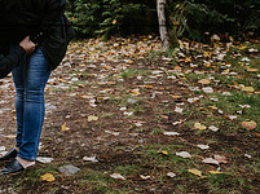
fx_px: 607
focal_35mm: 81
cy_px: 22
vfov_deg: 17.9
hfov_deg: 22.3
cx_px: -52
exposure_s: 1/500
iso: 1000
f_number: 2.8
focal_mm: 26.5
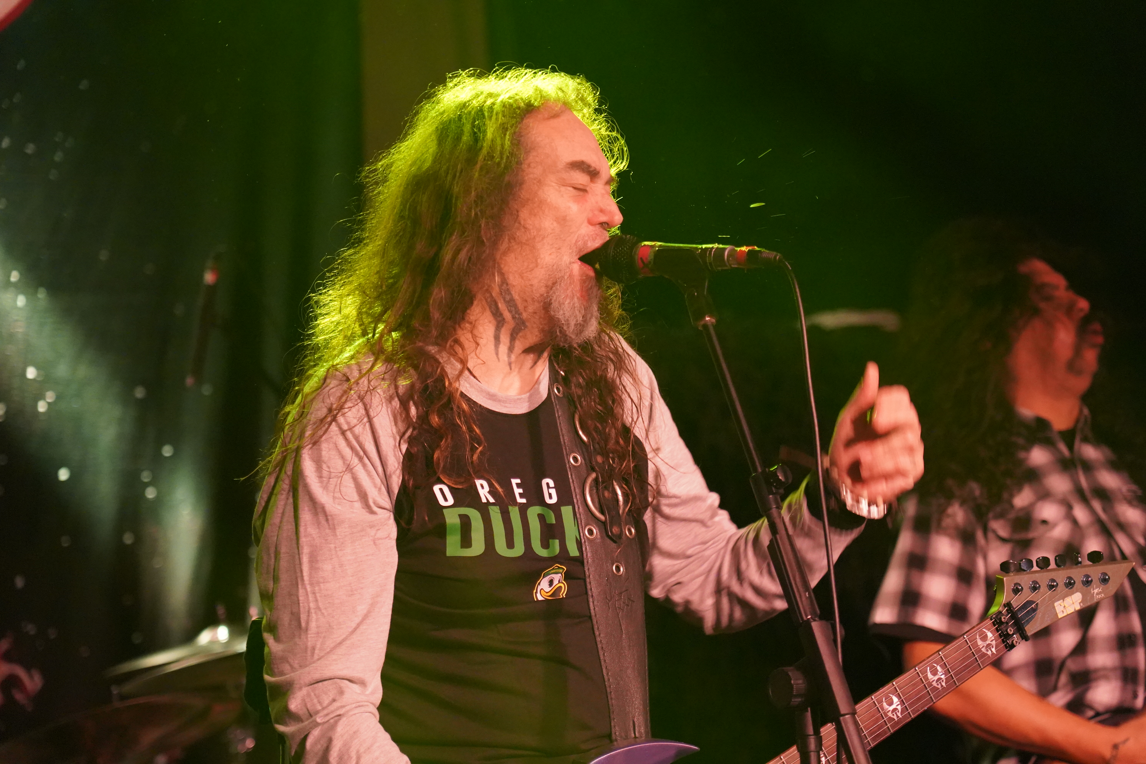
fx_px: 3342
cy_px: 382
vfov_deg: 13.0
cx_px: 573
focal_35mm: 105
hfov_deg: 19.5
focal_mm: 105
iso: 10000
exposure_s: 1/160
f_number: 4
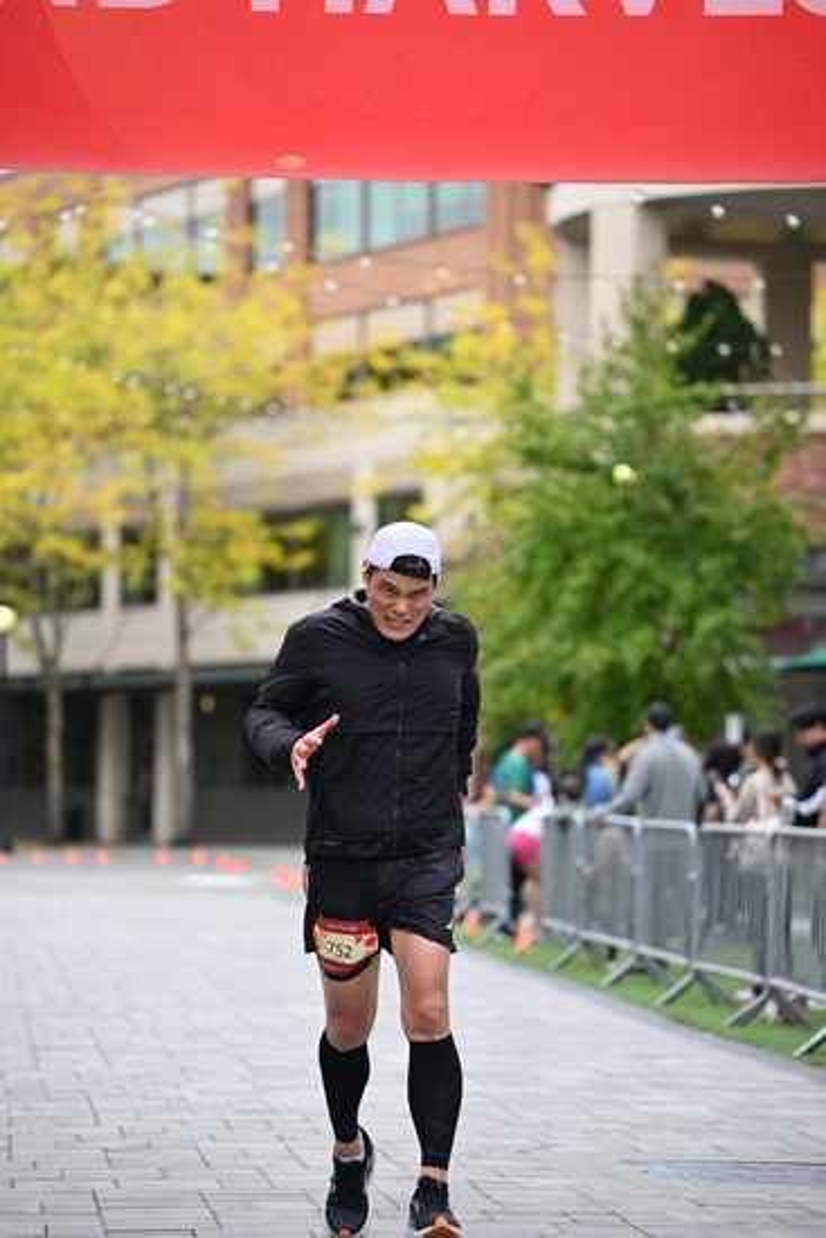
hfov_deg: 11.4
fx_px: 4127
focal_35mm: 120
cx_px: 413
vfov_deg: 17.1
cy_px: 619
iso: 640
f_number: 2.8
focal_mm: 120
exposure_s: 1/2500
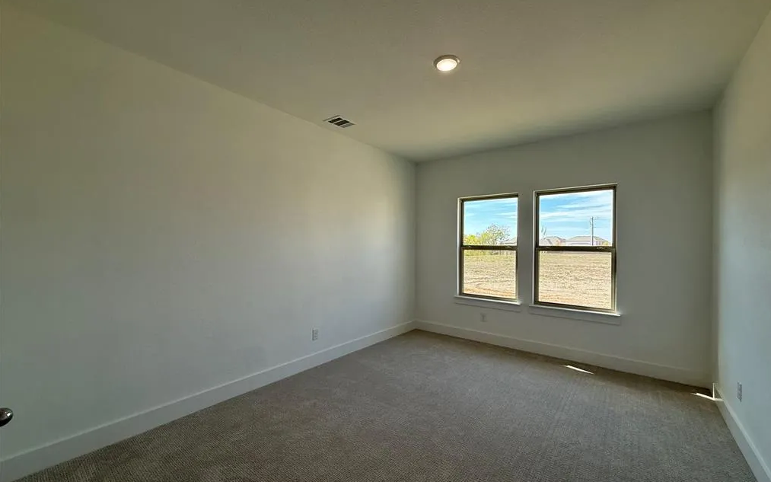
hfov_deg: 101.5
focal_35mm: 15
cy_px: 247
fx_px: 315
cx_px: 389
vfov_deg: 74.8
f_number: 2.2
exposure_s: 1/238
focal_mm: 2.22
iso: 64
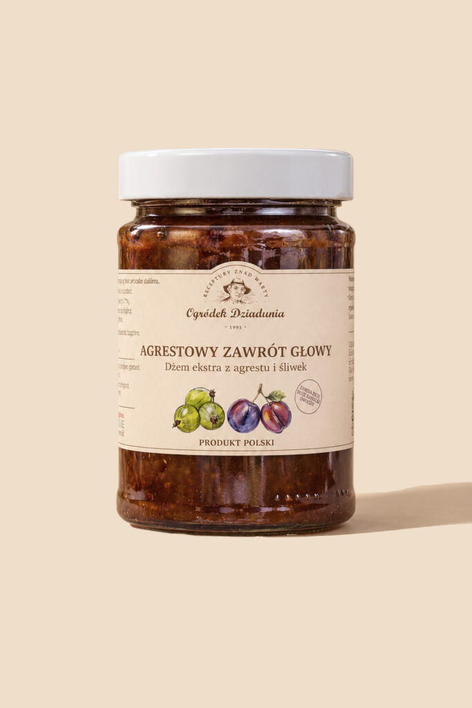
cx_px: 236
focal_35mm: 60
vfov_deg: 33.4
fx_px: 1180
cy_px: 354
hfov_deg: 22.6
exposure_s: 1/200
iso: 200
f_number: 10
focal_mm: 60
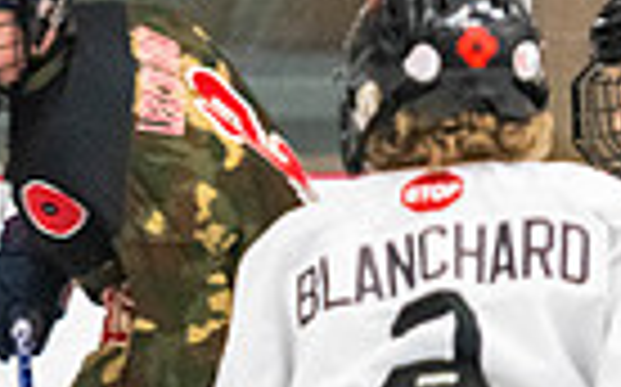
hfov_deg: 2.5
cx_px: -650
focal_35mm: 831
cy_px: 563
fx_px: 14053
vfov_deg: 1.6
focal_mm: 122
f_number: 2.8
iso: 2000
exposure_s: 1/640
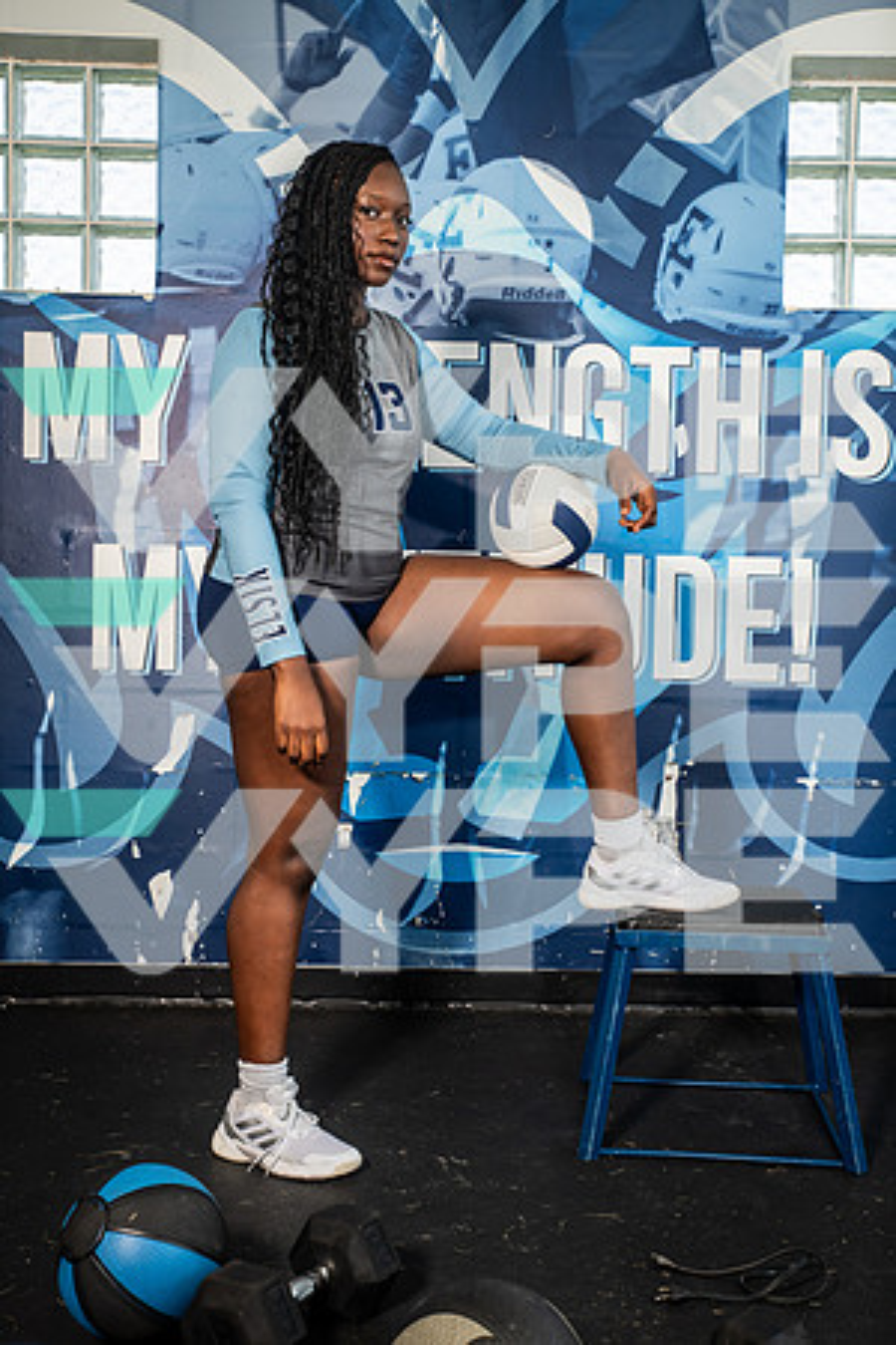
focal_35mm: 42
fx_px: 1568
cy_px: 672
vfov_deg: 46.4
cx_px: 448
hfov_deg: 31.9
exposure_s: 1/250
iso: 250
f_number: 7.1
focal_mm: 42
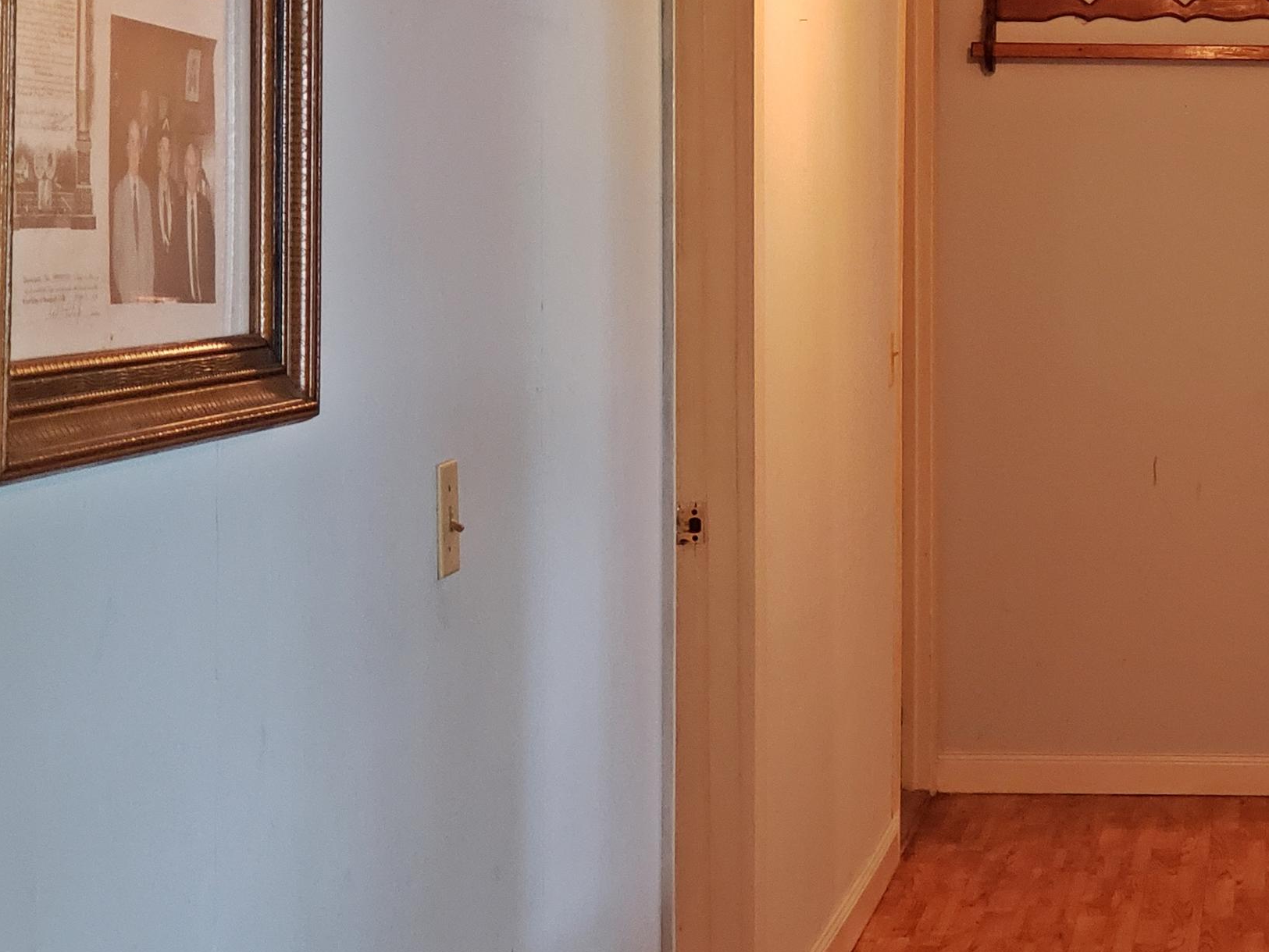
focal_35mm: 96
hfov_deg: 20.1
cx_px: 1095
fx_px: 3520
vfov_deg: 15.4
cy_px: 297
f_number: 2.4
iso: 400
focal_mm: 6
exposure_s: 1/15
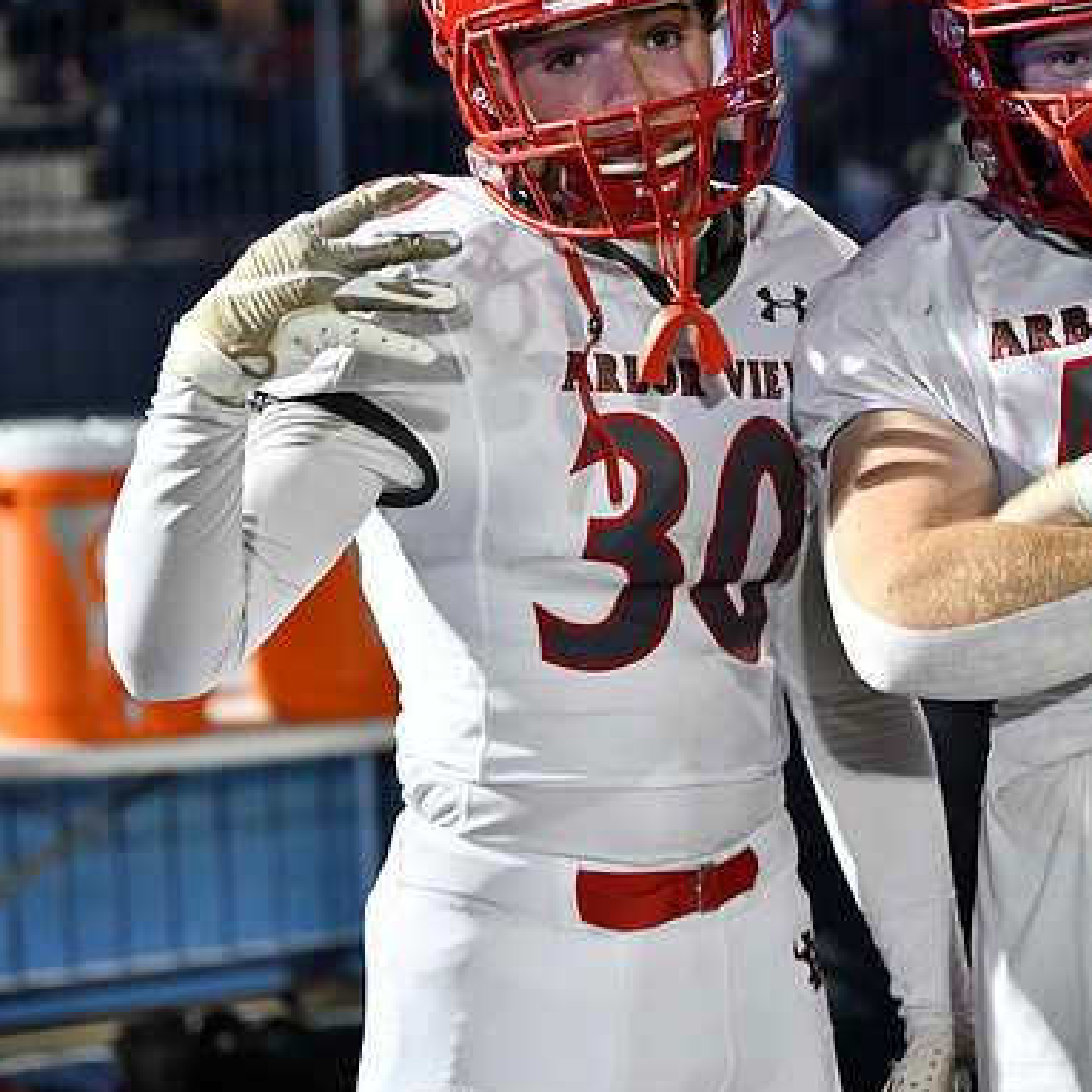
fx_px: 3212
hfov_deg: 19.3
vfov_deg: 19.3
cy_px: 516
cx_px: 546
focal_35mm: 90
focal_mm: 70
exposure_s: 1/1250
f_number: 2.8
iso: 9000
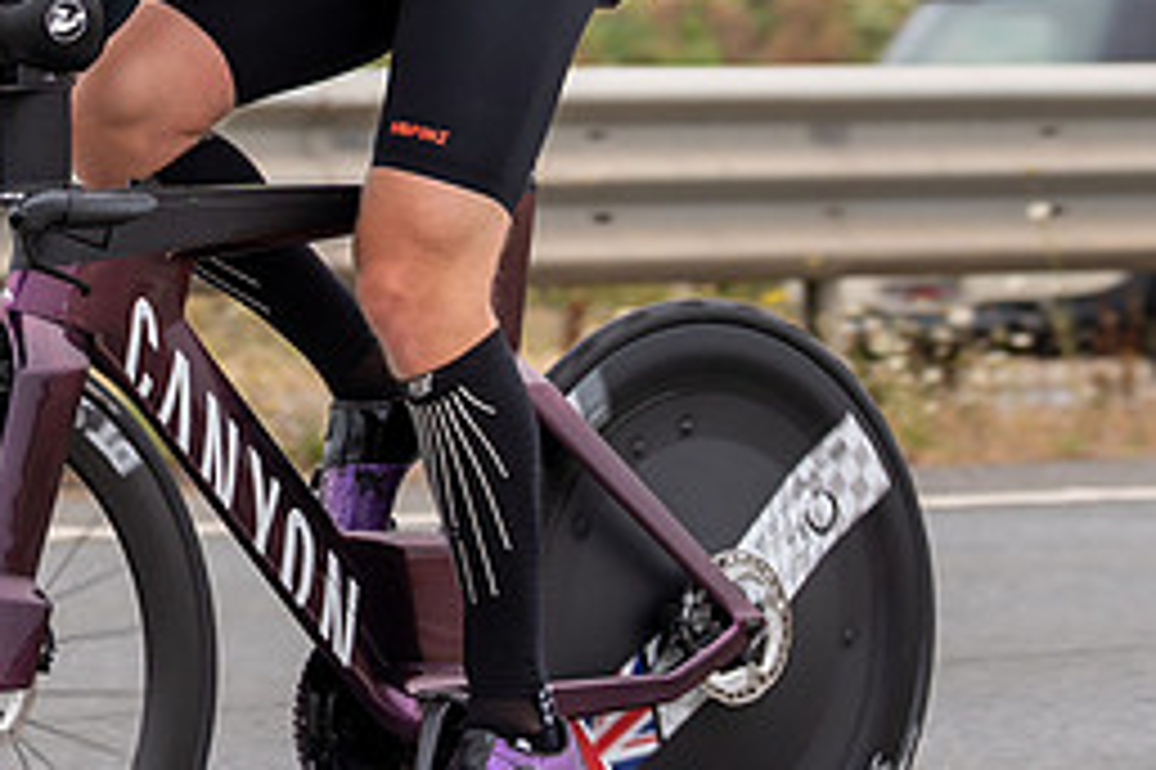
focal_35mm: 263
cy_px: 141
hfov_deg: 7.8
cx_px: 102
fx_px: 8440
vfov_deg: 5.2
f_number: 3.5
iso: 100
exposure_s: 1/800
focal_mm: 74
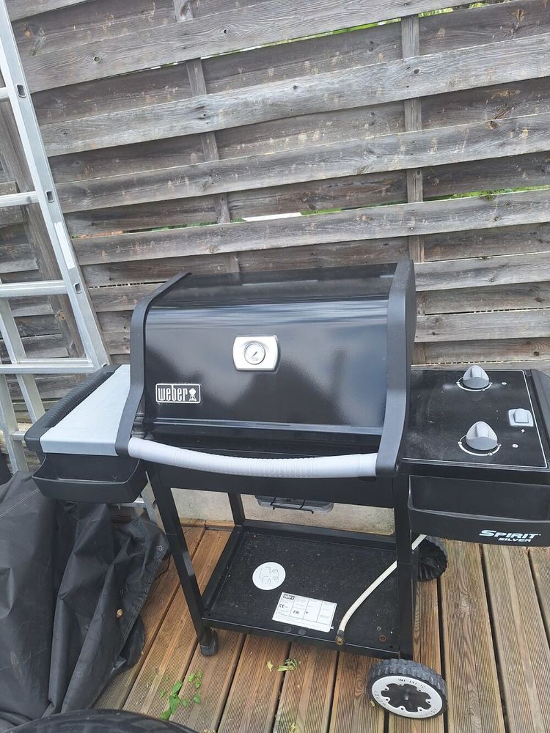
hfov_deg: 58.9
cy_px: 366
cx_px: 275
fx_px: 487
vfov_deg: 73.9
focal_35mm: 23
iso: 40
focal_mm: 5.54
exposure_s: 1/571
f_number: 1.8
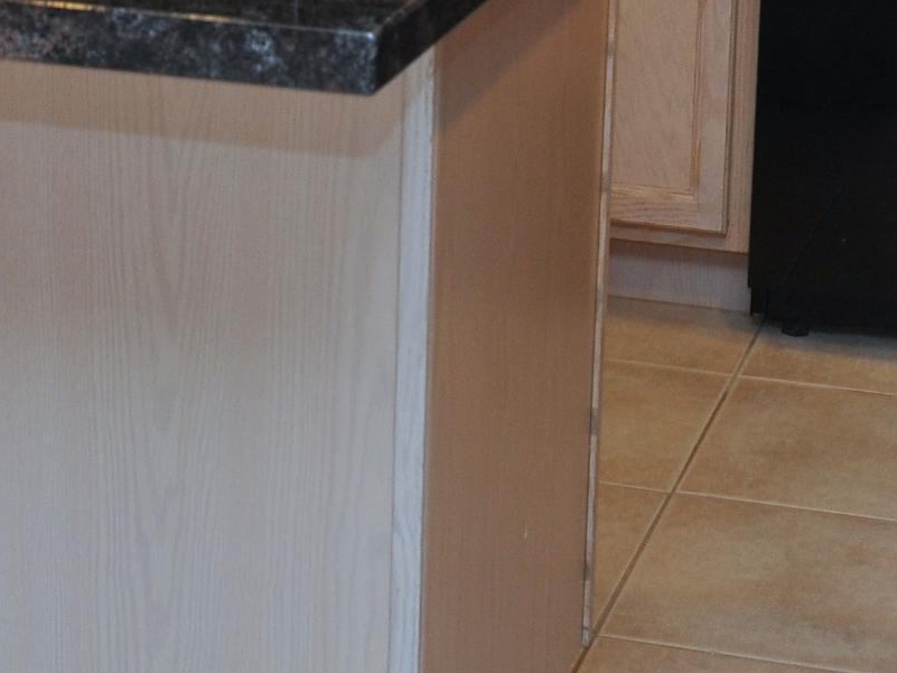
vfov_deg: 11.4
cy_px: -274
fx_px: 3266
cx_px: 326
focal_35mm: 126
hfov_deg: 15.6
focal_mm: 35
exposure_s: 1/30
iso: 1000
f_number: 6.3
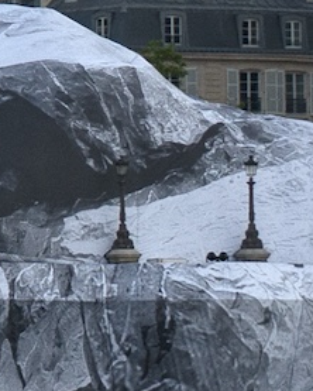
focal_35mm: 405
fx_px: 4685
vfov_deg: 4.8
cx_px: -1301
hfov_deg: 3.5
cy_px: 219
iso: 320
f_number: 4
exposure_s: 1/100
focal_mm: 31
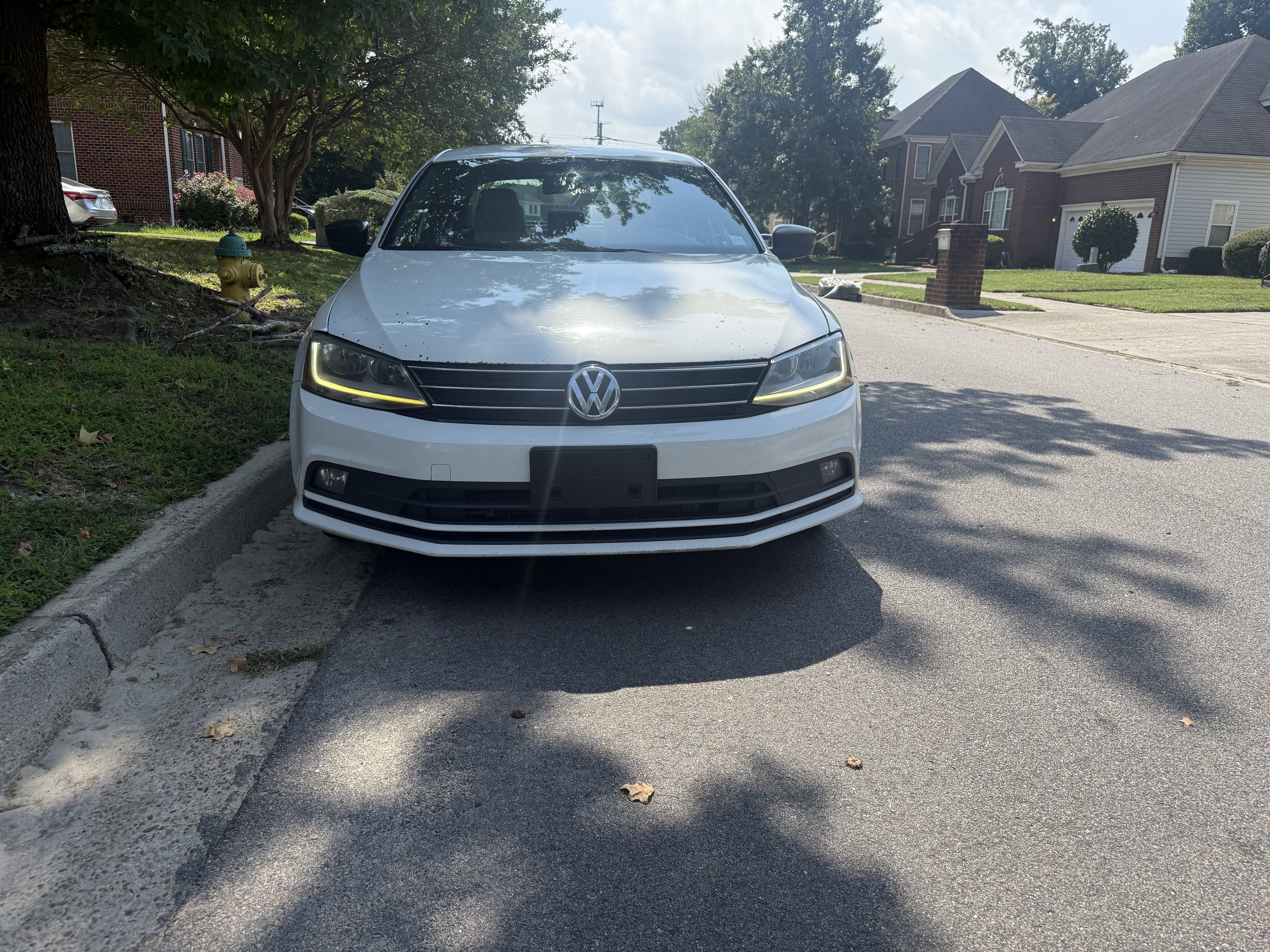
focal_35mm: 24
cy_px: 476
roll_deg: -2.6
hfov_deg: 71.6
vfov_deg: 56.8
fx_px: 881
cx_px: 635
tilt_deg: -14.2
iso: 100
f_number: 1.78
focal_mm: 6.76
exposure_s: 1/3759
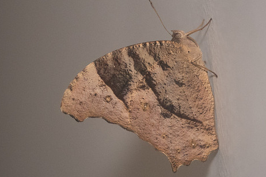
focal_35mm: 451
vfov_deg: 3.0
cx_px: 161
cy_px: 80
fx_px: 3329
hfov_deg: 4.6
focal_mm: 150
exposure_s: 1/320
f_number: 3.3
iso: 1600
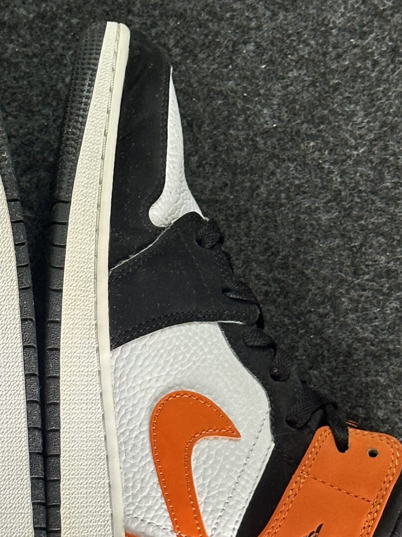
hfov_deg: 12.9
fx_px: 1766
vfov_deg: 17.2
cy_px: 389
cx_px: 44
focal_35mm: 114
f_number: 1.78
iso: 200
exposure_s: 1/50
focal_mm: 6.86
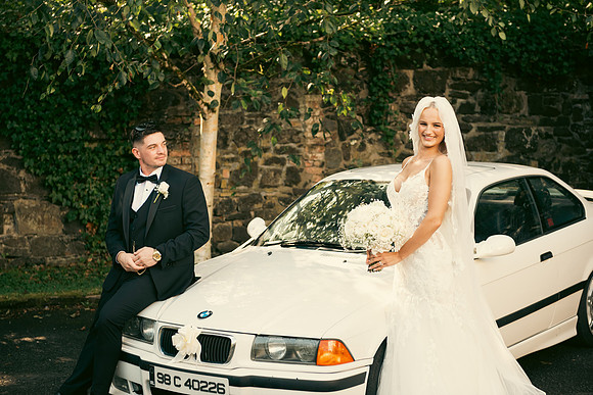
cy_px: 198
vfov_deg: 19.5
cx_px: 296
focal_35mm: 70
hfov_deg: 28.8
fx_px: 1153
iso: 160
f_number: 3.5
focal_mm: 70
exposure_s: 1/200
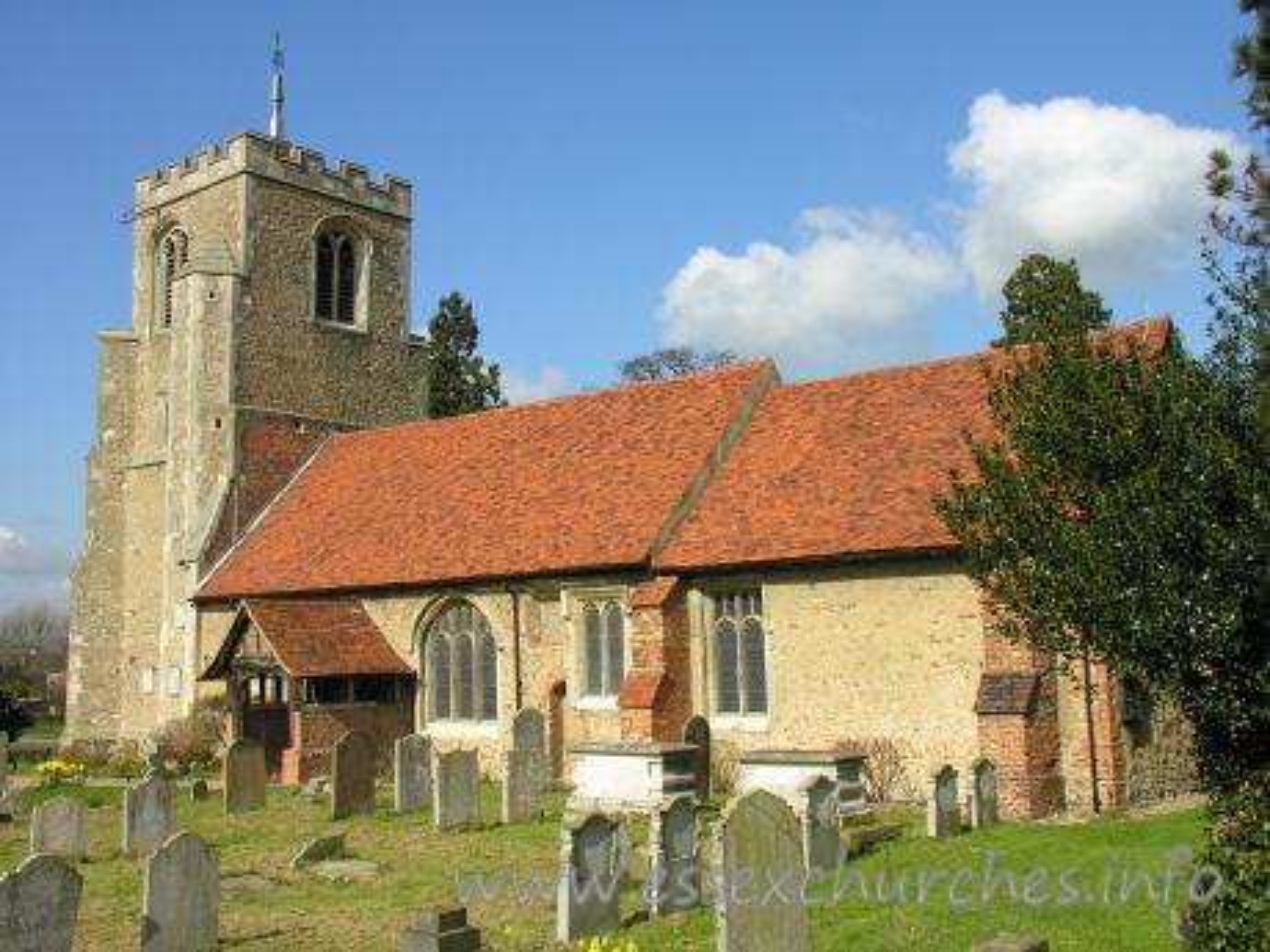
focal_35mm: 37
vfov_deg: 38.7
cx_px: 635
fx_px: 1357
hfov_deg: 50.1
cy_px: 476
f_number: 6.3
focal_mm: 9.5
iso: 50
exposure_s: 1/174
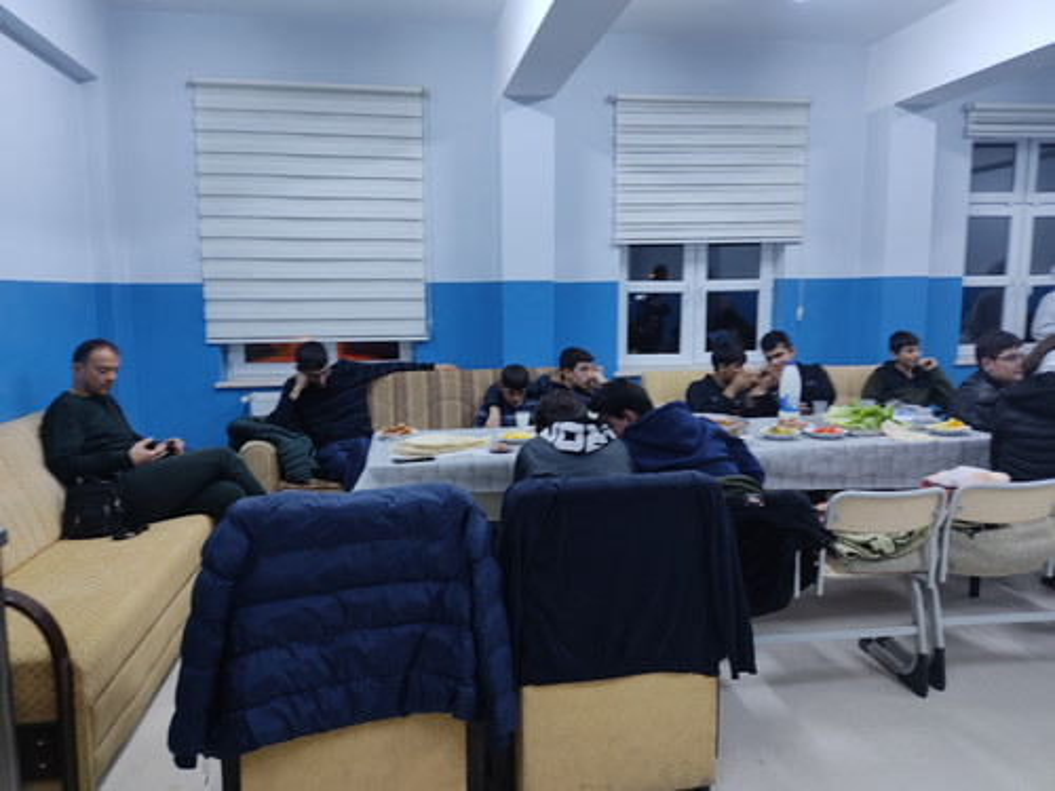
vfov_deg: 53.1
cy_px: 396
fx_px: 792
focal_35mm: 26
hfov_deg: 67.3
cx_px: 528
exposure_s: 1/33
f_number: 1.79
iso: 417
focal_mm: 4.74
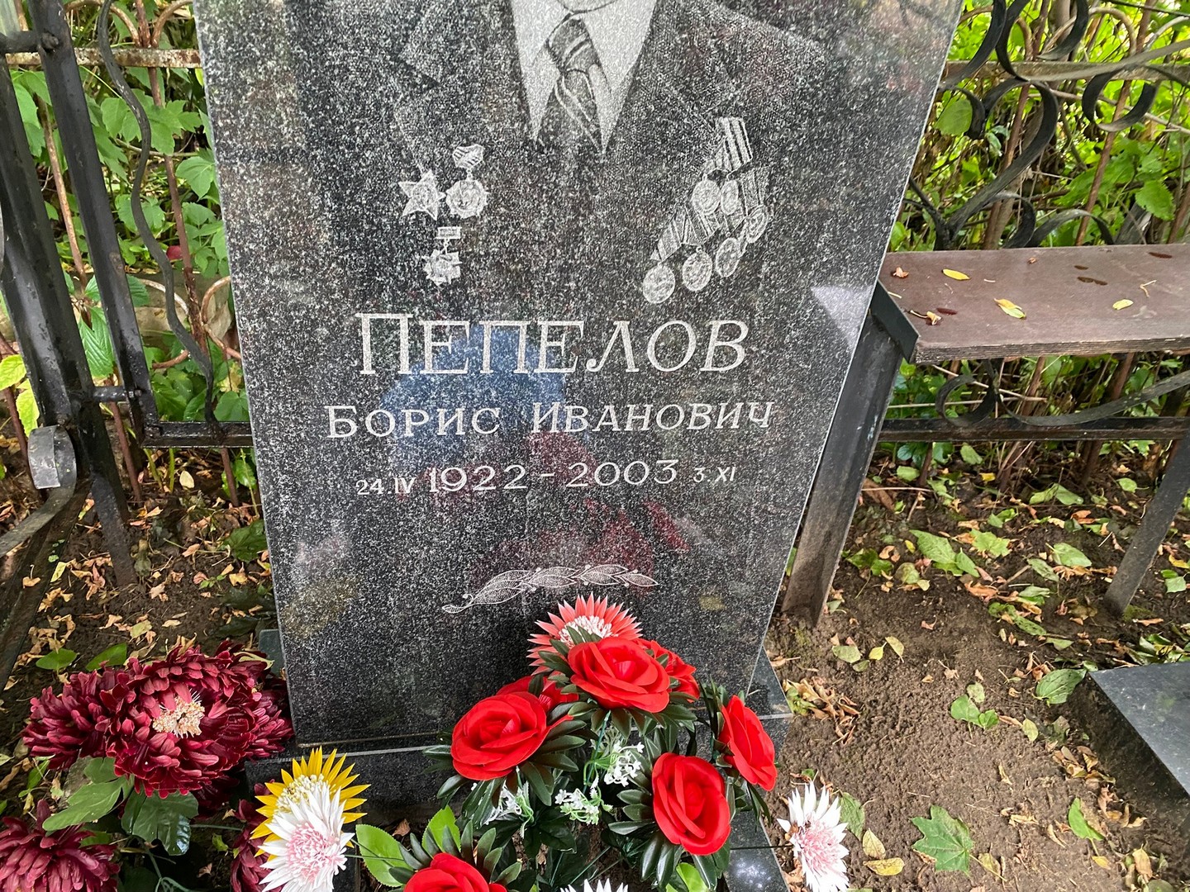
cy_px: 446
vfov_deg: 53.1
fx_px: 894
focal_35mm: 26
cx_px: 595
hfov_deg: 67.3
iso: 200
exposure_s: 1/60
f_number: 1.8
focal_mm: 4.25
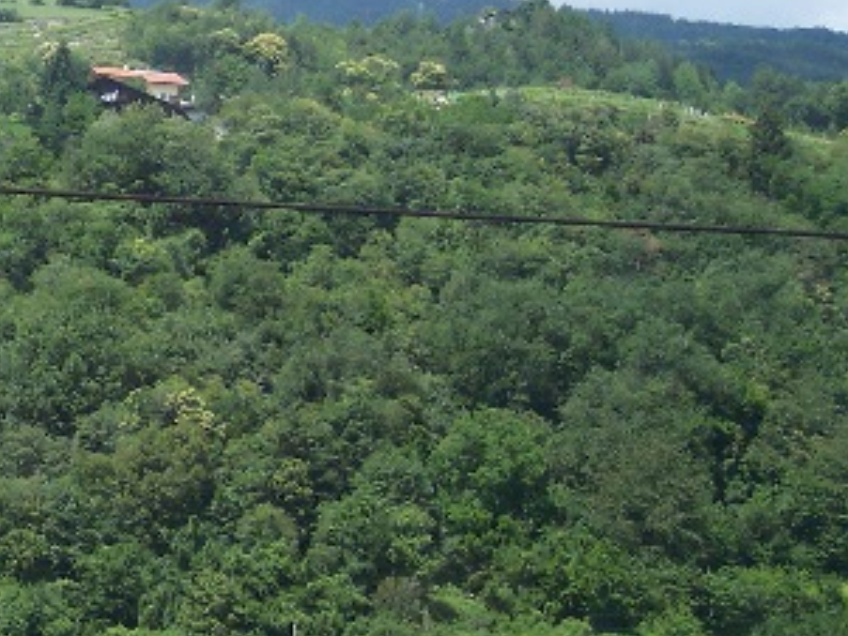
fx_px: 2475
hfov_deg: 18.4
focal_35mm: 101
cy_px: 42
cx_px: -177
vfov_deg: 14.5
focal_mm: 8
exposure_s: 1/500
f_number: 2.8
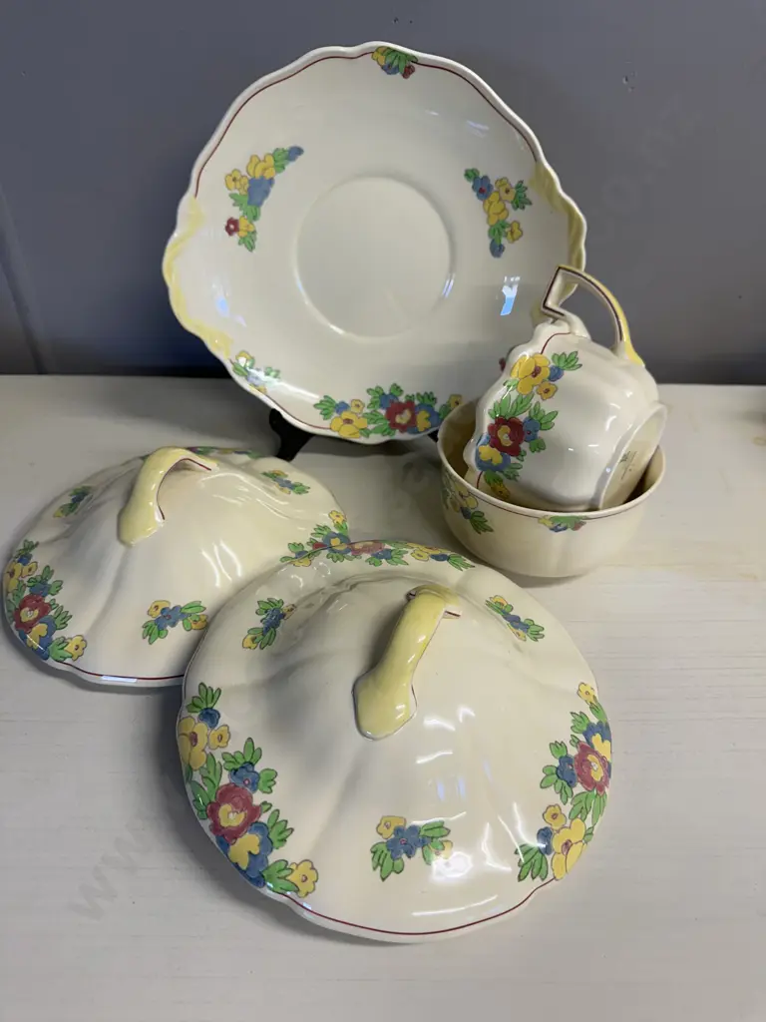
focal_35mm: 24
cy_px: 511
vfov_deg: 71.6
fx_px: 708
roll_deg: -1.5
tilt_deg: -39.4
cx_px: 383
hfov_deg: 56.8
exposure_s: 1/100
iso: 100
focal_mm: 6.86
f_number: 1.78
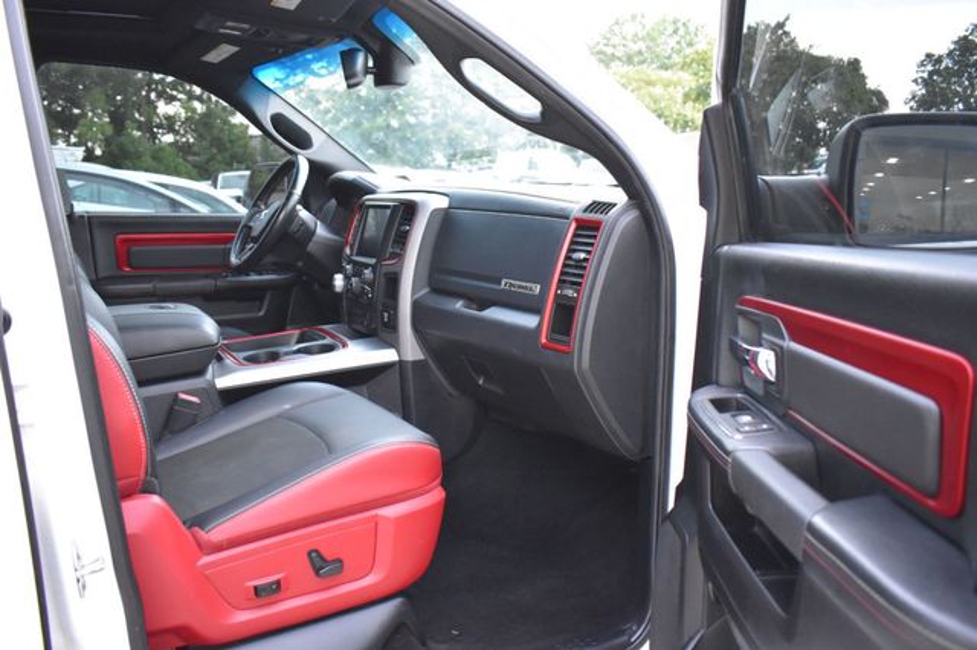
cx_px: 488
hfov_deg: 62.0
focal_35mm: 30
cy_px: 325
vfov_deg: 43.6
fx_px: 814
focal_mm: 20
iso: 3200
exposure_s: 1/50
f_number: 3.8
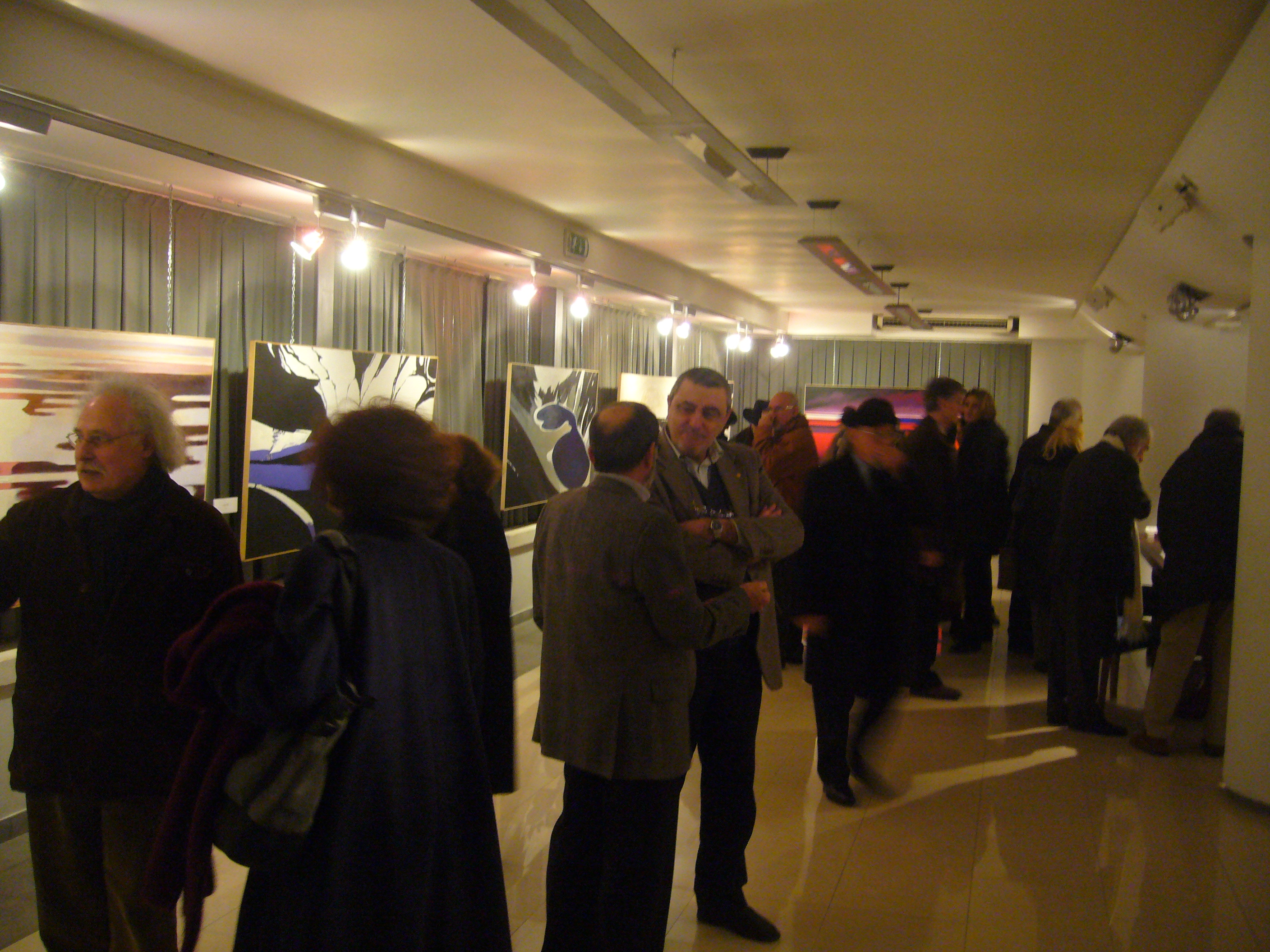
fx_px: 1284
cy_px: 476
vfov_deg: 40.7
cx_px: 635
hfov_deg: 52.6
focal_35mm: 35
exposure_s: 1/8
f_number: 2.8
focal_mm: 5.8
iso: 200
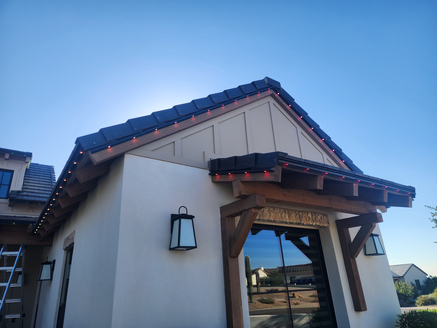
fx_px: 290
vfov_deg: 58.9
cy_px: 164
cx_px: 218
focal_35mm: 23
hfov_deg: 73.9
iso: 12
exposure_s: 1/601
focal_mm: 6.4
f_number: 1.8
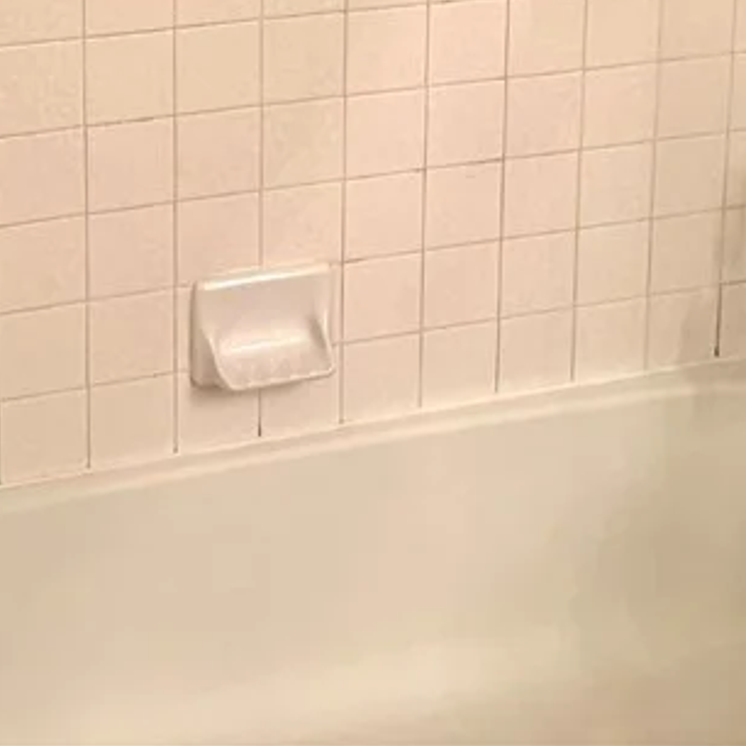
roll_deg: -0.1
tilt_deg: -12.5
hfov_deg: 24.2
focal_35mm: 71
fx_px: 1731
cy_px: -188
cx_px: 251
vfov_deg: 22.2
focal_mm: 6.76
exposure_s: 1/60
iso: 250
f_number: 1.78
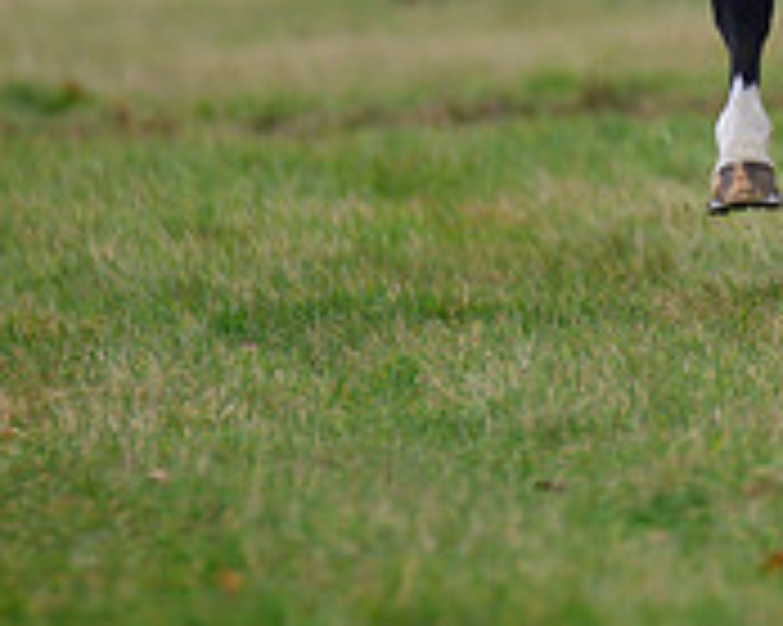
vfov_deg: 1.1
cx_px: 972
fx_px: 33074
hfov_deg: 1.4
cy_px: -444
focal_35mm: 1428
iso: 1250
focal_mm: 300
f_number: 5
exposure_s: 1/800
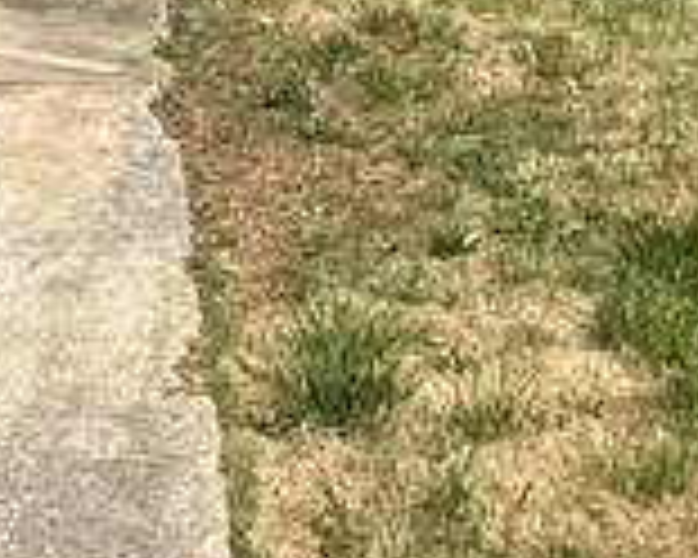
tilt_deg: -12.7
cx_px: 113
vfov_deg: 16.6
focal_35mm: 90
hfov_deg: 20.9
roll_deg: +0.4
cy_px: -27
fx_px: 1859
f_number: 2.2
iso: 50
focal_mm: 2.22
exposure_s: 1/2674
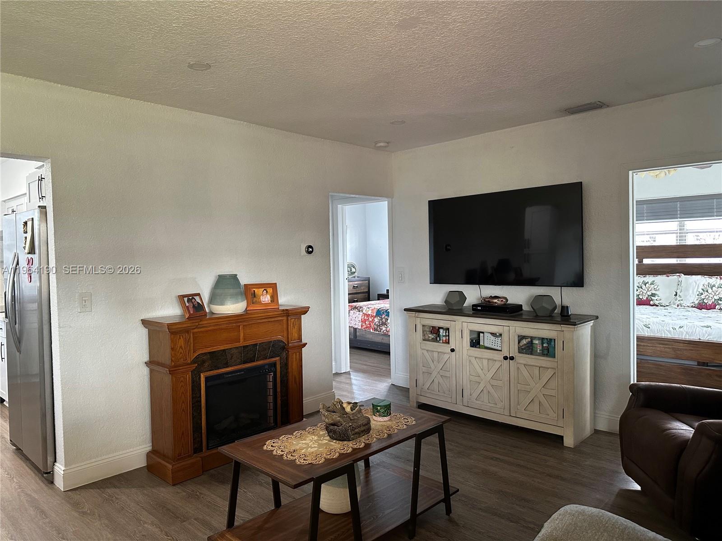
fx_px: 501
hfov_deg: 71.6
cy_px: 270
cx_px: 361
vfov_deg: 56.8
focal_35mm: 24
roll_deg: +1.8
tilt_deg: -1.9
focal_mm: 6.86
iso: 320
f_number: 1.78
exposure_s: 1/60
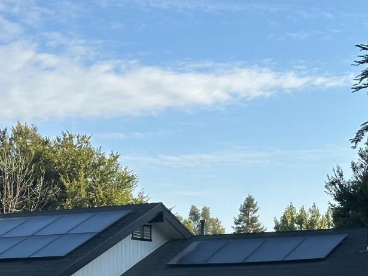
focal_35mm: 117
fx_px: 1245
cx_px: 47
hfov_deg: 16.6
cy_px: 275
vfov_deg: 12.5
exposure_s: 1/2160
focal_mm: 6.86
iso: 64
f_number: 1.78
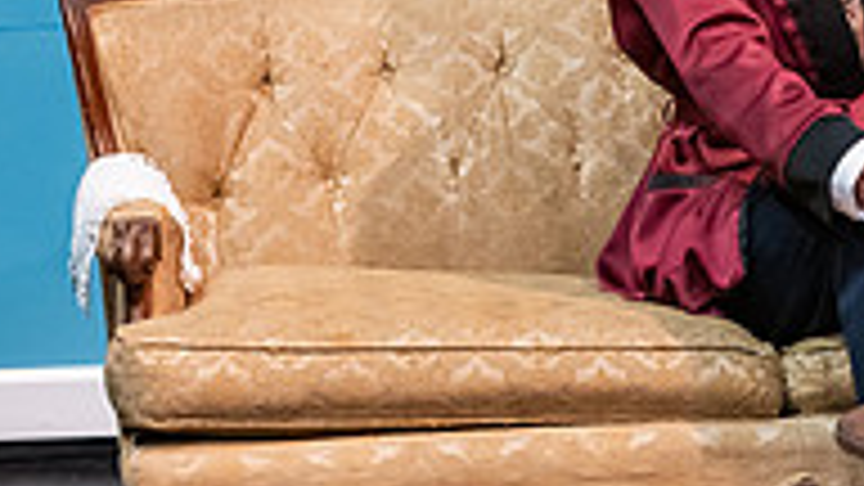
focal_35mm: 291
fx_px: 6667
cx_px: 945
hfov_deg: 7.4
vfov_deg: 4.2
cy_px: 38
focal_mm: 92
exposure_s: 1/200
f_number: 3.2
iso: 3200
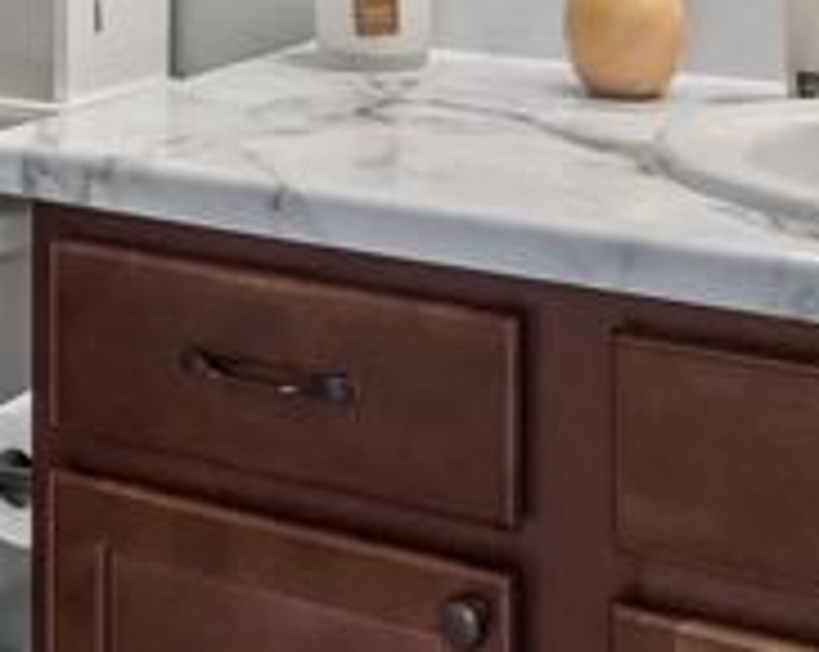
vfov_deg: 15.9
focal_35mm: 90
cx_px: -14
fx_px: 2178
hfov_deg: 20.6
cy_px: -272
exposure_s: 1/13
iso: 640
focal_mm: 17
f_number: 7.1
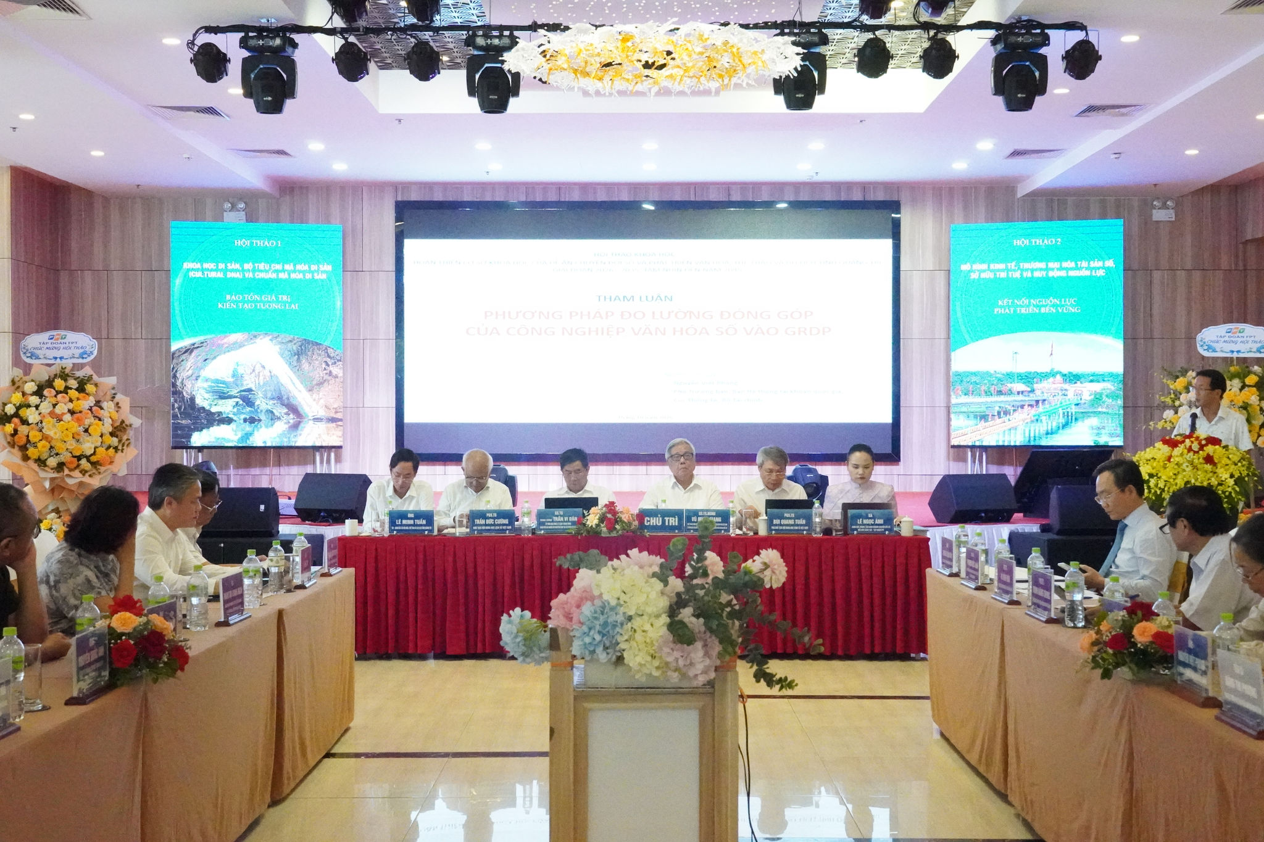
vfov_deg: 27.3
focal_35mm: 50
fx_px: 1738
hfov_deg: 40.0
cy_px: 421
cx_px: 632
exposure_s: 1/320
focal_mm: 33
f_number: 10
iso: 25600
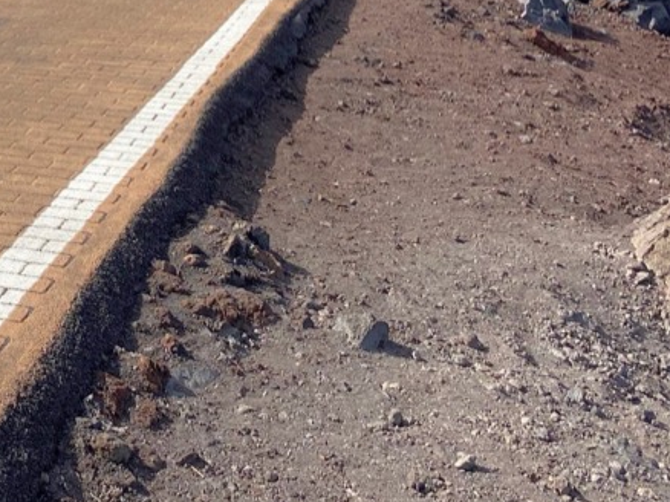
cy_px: -215
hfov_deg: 24.2
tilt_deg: -3.4
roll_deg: -0.5
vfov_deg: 17.7
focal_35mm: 76
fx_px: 1470
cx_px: -40
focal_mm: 4.25
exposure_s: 1/3125
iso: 32
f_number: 1.8
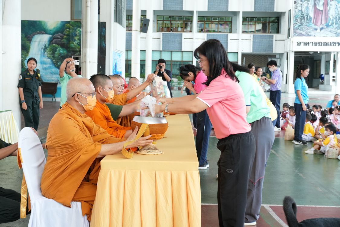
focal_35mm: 52
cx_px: 170
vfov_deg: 25.8
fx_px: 496
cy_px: 114
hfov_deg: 37.9
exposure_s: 1/125
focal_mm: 35
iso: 1600
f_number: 4.5
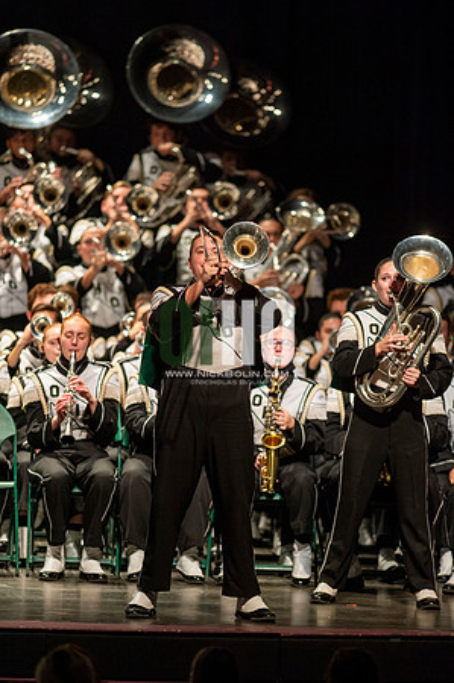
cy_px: 342
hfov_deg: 4.6
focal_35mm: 300
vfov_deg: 6.9
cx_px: 227
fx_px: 5688
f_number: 2.8
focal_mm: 300
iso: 3200
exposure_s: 1/500
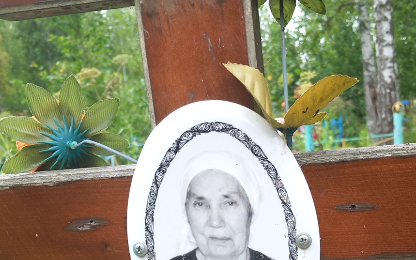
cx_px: 276
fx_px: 544
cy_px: 230
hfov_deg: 41.3
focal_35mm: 48
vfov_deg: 26.1
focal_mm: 4
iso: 40
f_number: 1.8
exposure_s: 1/101
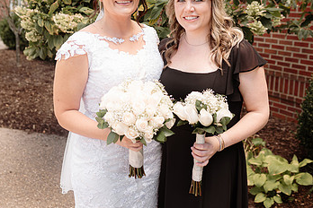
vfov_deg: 32.9
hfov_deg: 48.4
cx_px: 148
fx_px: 348
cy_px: 60
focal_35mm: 40
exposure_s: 1/400
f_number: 2.8
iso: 160
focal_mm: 24
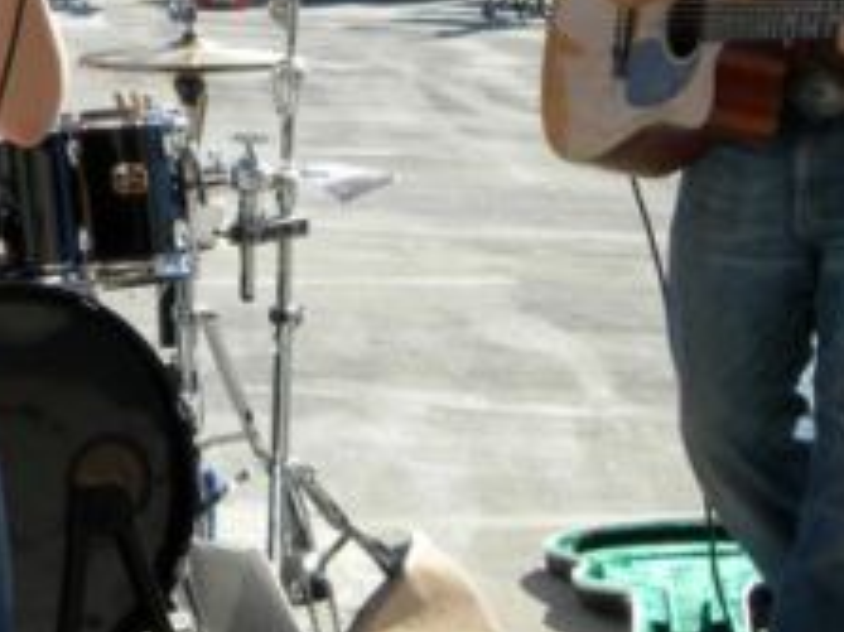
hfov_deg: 10.0
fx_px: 4752
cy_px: -23
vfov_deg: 7.6
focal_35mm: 195
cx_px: -95
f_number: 6.5
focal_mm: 12.3
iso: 100
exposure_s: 1/262
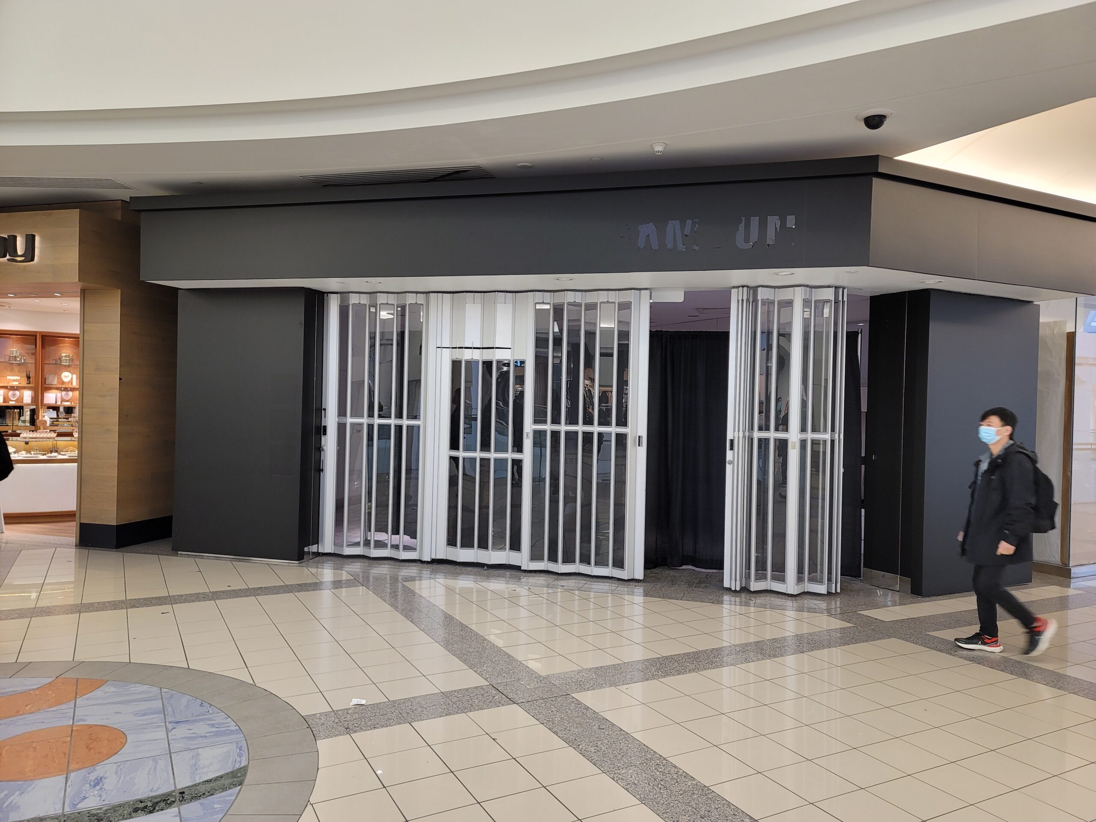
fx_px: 792
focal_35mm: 25
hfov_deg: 69.4
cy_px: 411
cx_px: 548
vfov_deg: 54.9
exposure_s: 1/60
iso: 160
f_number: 1.8
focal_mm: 7
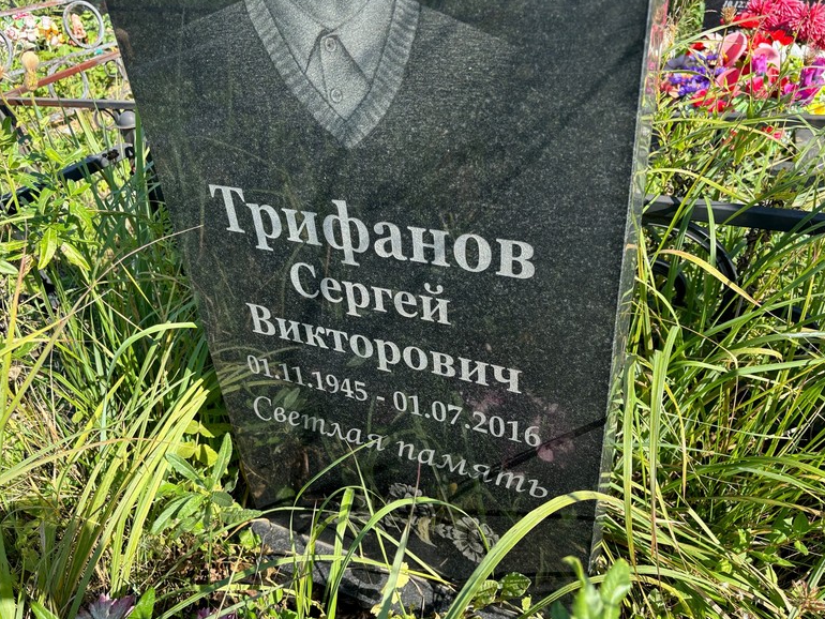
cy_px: 308
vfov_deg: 51.4
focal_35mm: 27
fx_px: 644
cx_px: 422
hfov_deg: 65.3
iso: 50
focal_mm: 5.96
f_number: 1.6
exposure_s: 1/894
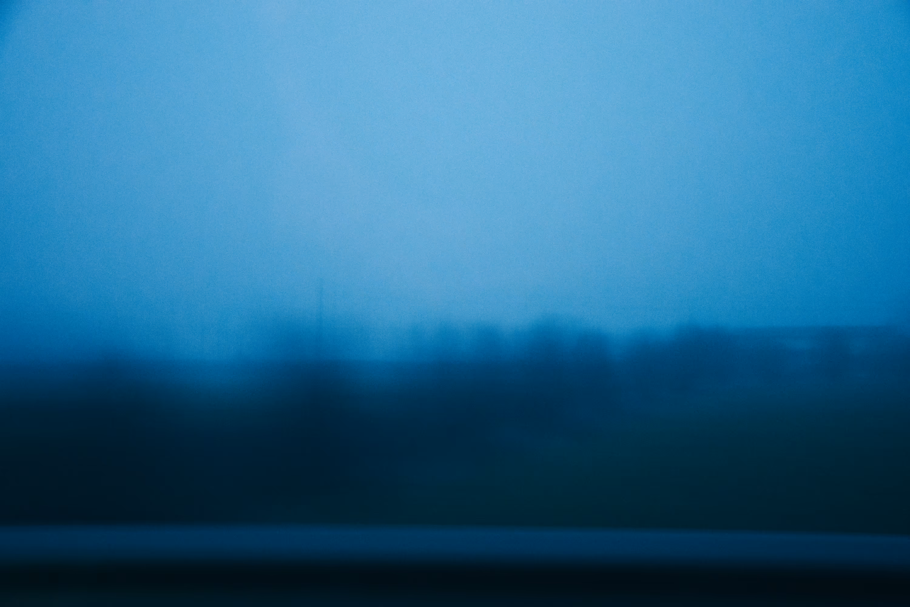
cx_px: 455
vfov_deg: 33.0
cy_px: 304
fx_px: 1024
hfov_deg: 47.9
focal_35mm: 40
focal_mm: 27
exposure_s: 1/4
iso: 4000
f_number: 4
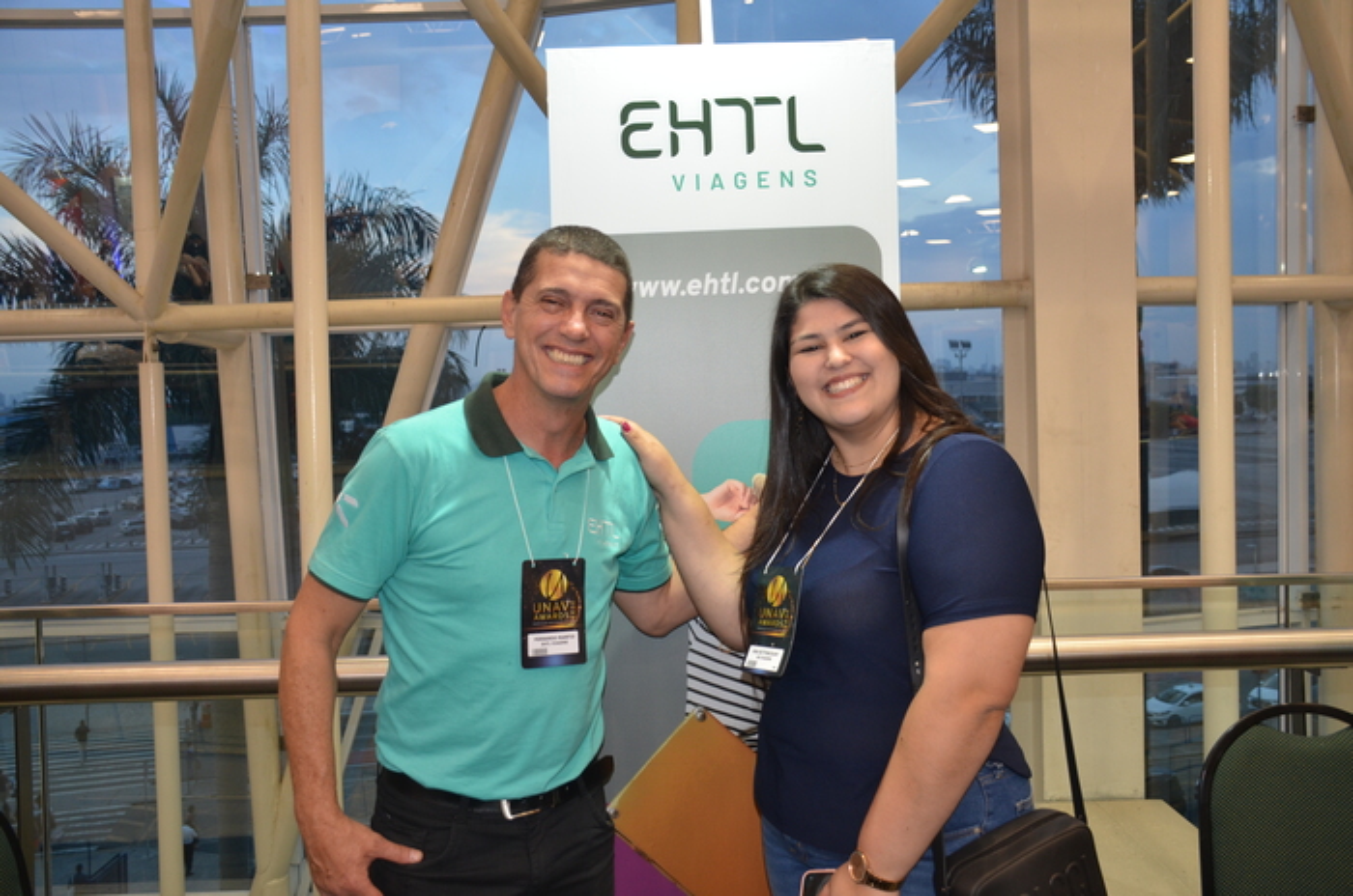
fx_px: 1294
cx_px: 676
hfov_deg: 55.2
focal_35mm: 34
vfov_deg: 38.2
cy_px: 448
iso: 400
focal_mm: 23
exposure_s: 1/60
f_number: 3.8
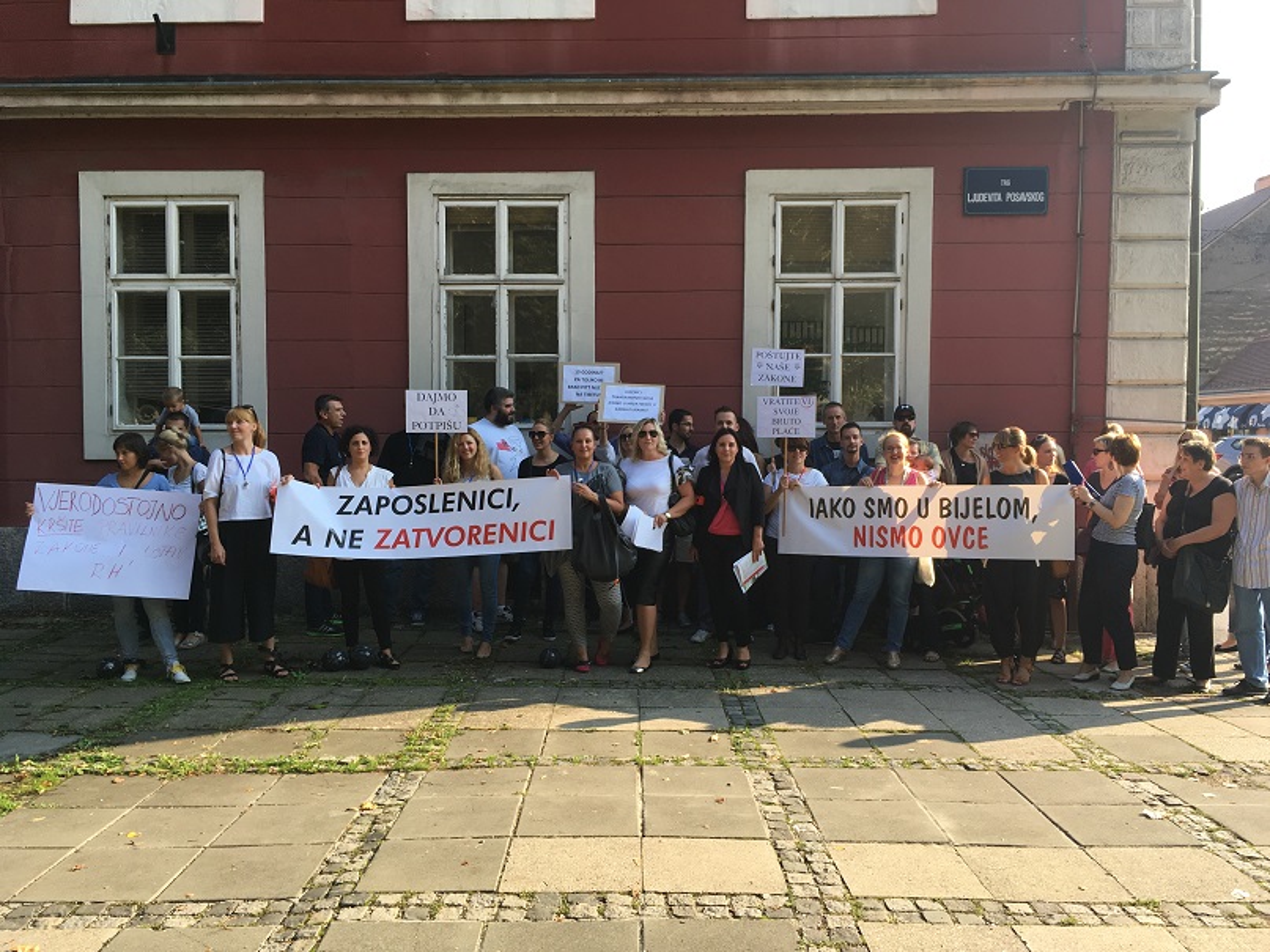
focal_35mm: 29
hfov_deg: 61.7
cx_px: 635
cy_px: 476
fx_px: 1064
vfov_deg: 48.2
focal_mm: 4.15
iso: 25
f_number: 2.2
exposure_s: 1/343
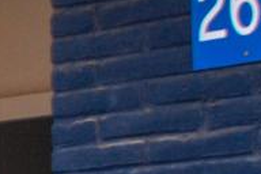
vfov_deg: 4.4
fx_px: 2255
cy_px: 275
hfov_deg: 6.0
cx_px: -627
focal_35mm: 311
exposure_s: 1/80
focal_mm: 26
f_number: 4.5
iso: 400
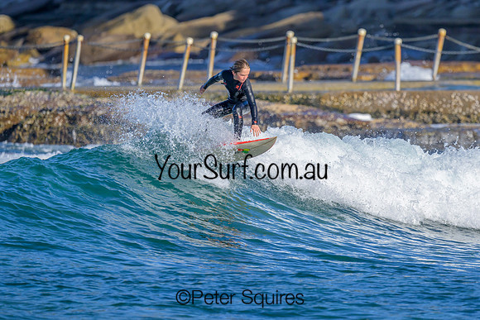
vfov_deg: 1.3
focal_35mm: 1097
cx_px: 291
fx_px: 14630
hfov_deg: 1.9
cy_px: 179
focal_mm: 800
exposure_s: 1/2000
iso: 360
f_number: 6.3
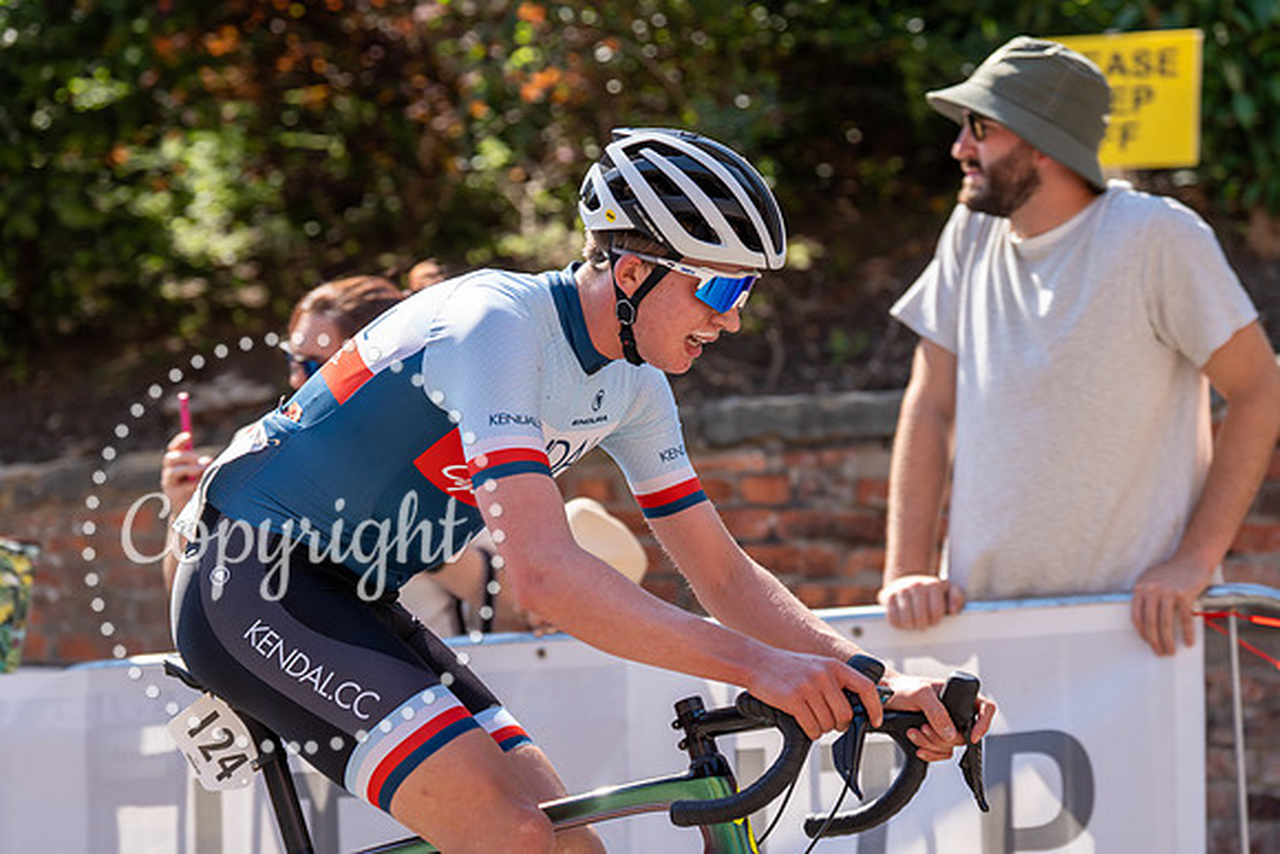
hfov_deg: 18.9
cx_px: 640
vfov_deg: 12.7
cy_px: 427
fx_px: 3841
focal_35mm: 108
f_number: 3.5
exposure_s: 1/1000
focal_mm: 108
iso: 200
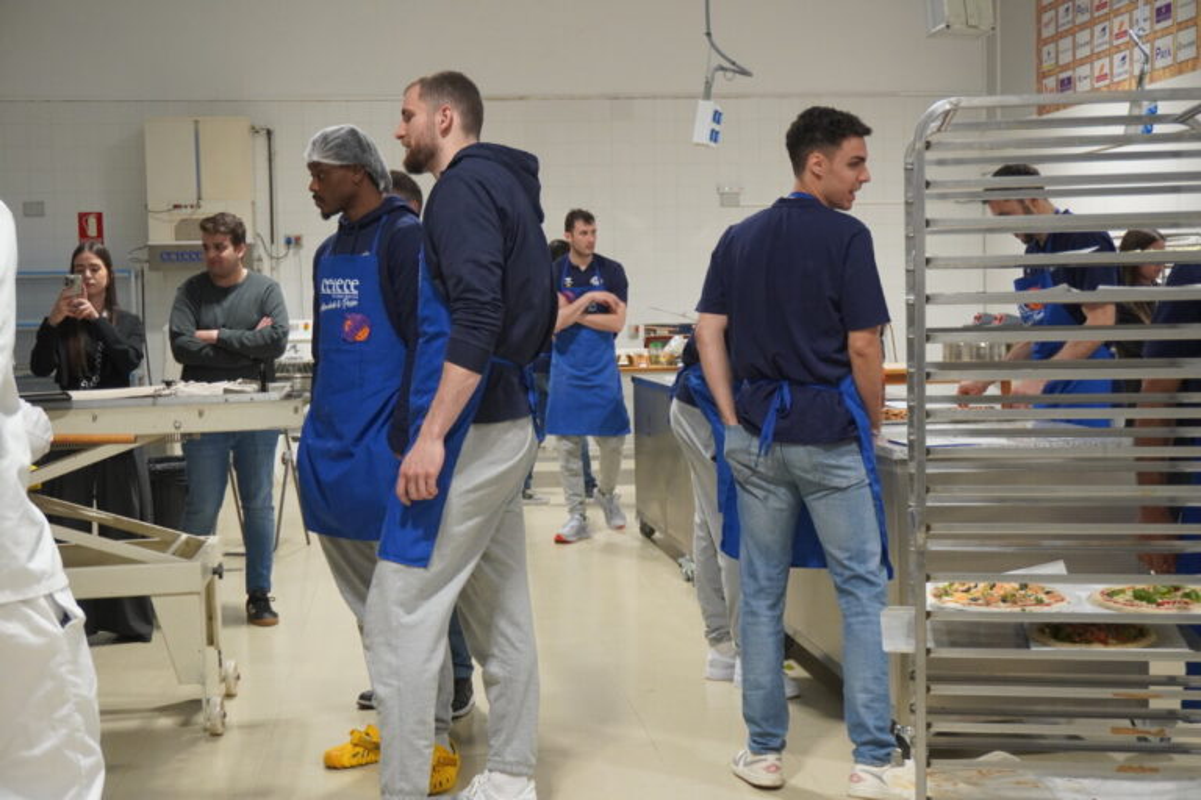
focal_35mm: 48
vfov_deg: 28.1
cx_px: 600
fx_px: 1601
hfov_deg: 41.1
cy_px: 400
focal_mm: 32
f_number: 5
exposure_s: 1/160
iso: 1250
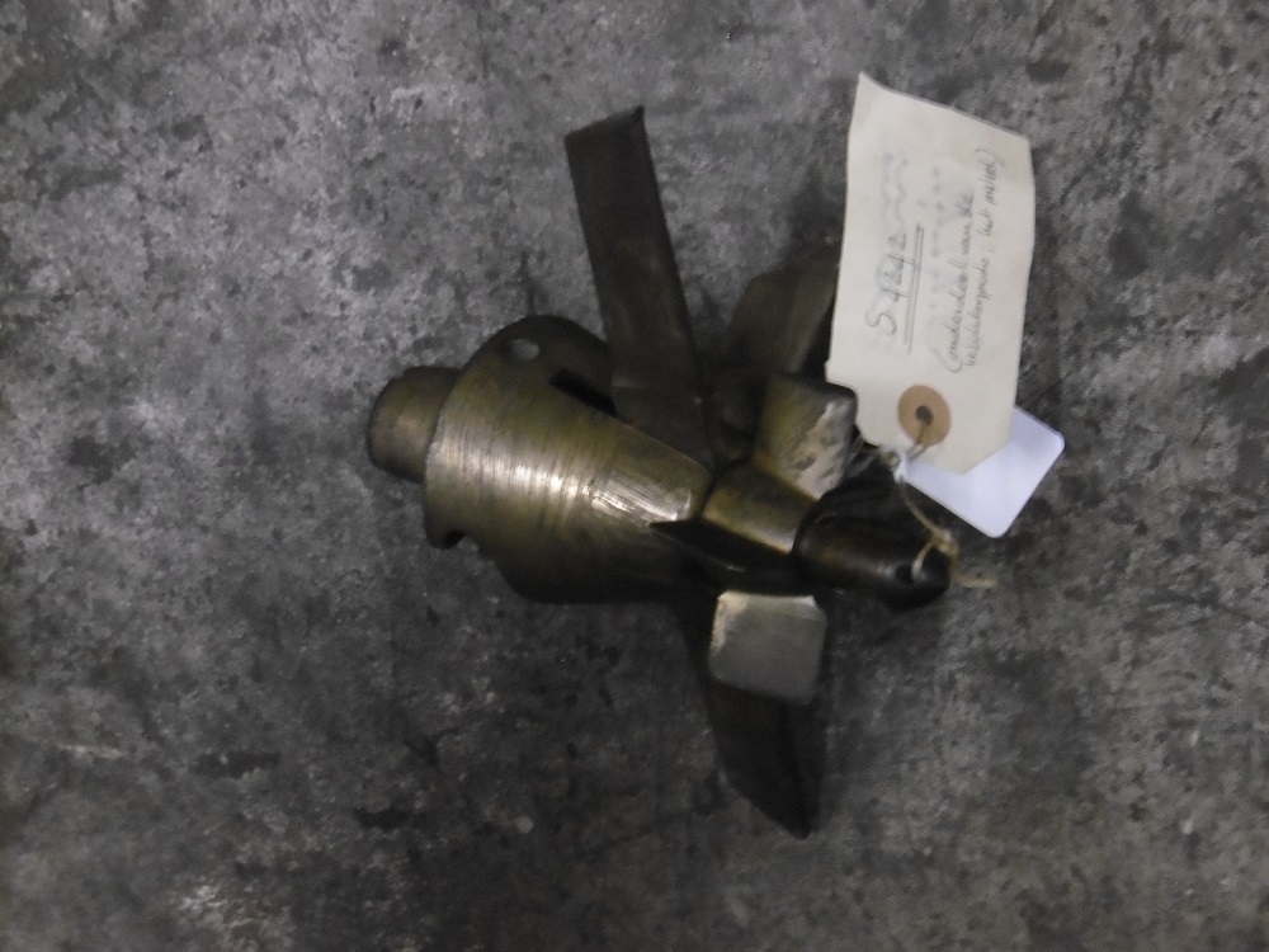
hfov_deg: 37.5
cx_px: 634
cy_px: 476
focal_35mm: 51
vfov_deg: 28.6
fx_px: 1870
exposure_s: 1/8
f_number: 4
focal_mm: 9.2
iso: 500
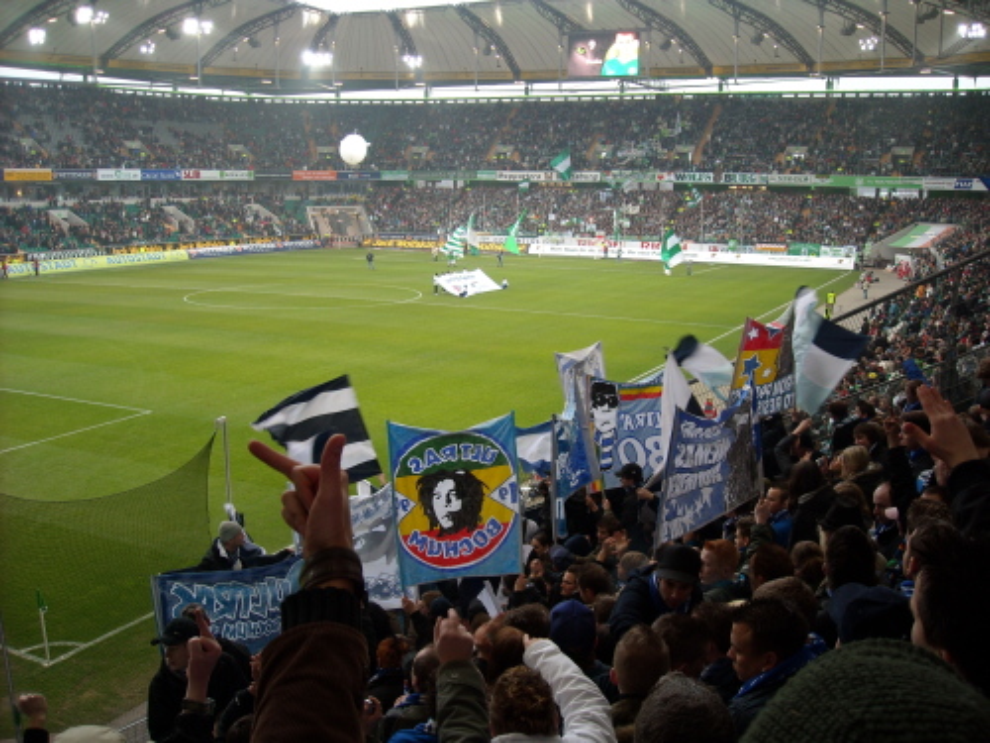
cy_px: 372
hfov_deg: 52.6
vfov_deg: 40.7
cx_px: 495
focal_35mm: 35
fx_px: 1001
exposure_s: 1/60
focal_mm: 5.7
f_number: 2.8
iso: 80
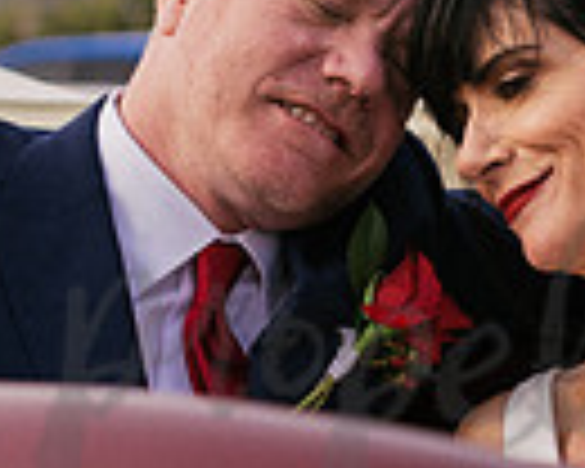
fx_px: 3619
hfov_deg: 9.2
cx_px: 450
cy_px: 331
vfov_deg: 7.4
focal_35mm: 209
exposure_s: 1/1000
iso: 125
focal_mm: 50
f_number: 3.2
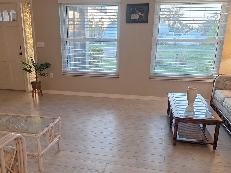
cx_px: 107
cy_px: 107
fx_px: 207
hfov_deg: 58.3
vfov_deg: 45.1
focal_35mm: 31
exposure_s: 1/40
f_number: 1.8
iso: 80
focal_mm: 5.54
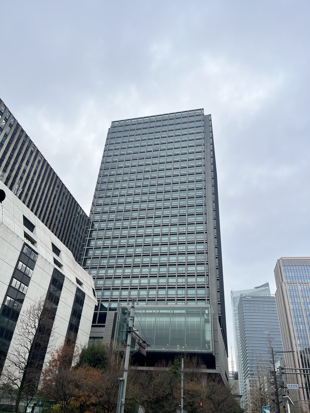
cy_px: 206
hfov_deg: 53.1
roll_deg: -4.2
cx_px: 155
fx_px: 310
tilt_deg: +34.9
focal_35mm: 26
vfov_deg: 67.3
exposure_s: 1/2463
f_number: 1.6
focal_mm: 5.1
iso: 50
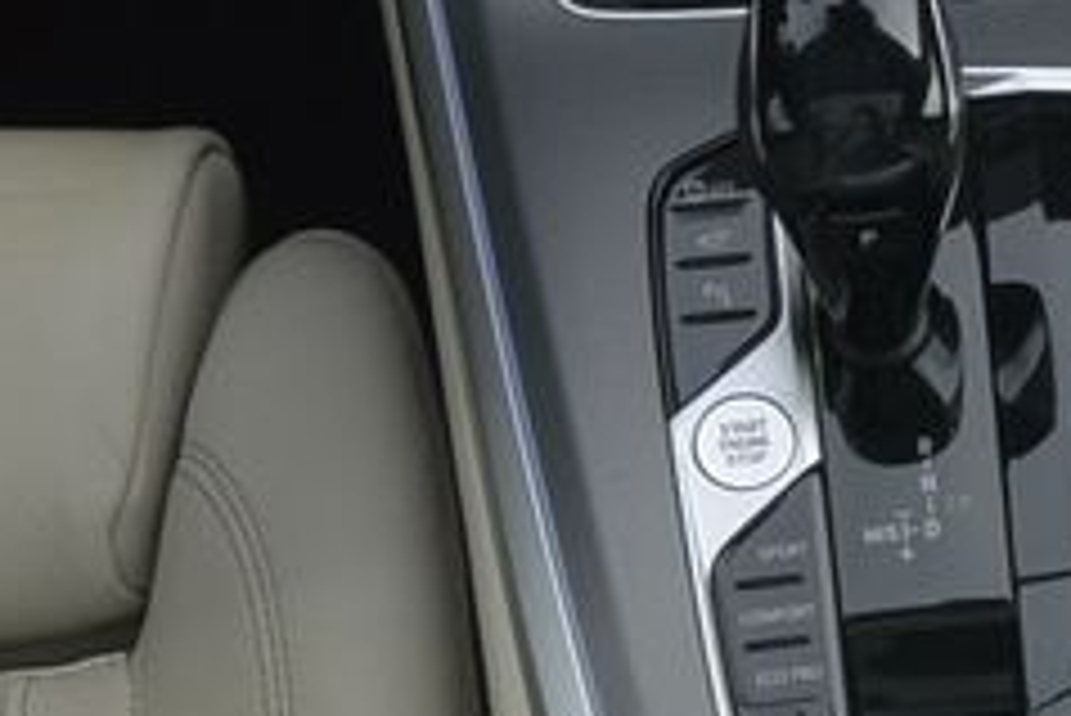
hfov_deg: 17.3
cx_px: 990
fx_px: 3453
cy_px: 1313
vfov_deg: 11.0
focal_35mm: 116
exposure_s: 1/400
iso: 160
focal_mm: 10
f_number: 5
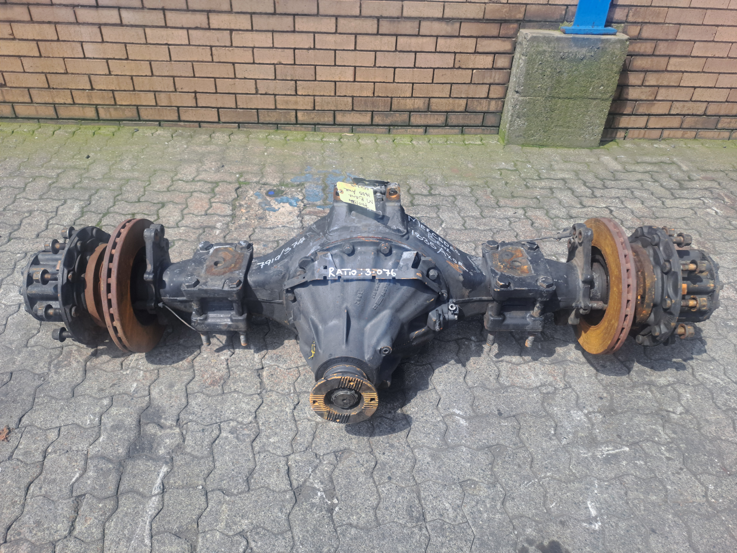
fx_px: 532
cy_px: 276
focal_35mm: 25
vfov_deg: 54.9
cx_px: 368
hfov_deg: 69.4
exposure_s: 1/436
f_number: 1.8
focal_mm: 4.65
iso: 32
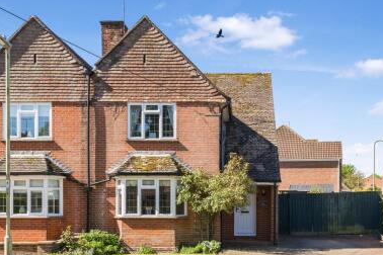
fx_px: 415
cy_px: 141
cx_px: 223
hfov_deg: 49.3
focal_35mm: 39
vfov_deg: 34.2
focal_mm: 21
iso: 400
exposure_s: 1/320
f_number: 8
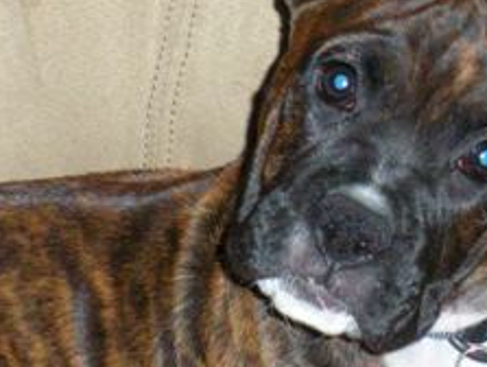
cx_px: 170
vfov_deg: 6.4
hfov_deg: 8.5
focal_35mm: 232
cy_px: 402
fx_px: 3269
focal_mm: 14.2
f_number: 4.8
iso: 384
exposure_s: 1/125
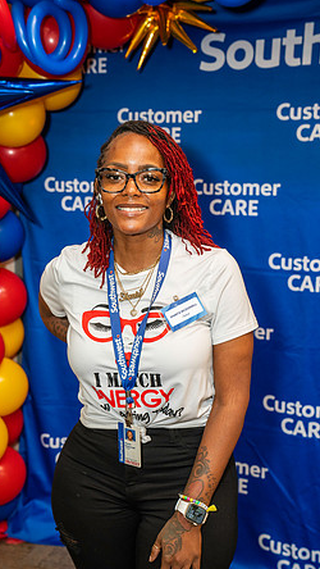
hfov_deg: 23.0
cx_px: 133
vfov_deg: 39.9
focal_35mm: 52
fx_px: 784
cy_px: 283
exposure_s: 1/160
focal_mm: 49
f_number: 4.5
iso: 1600
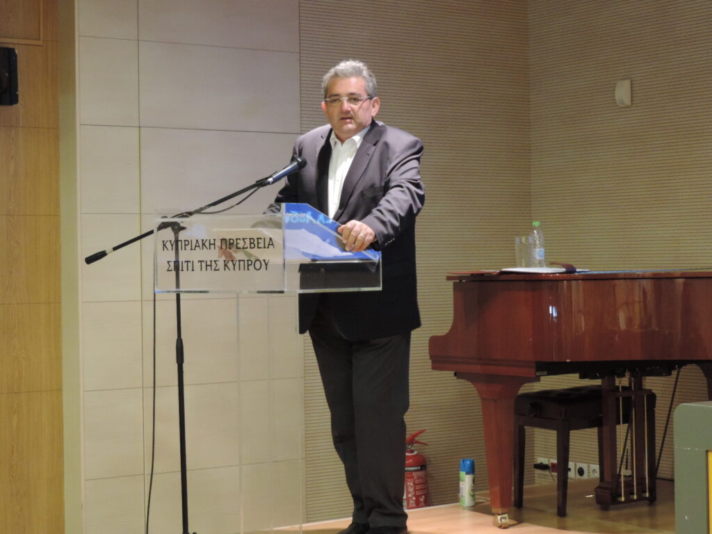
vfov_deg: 19.6
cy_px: 267
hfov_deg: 26.0
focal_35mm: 75
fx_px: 1543
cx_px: 356
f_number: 3.9
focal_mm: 13.3
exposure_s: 1/20
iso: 800
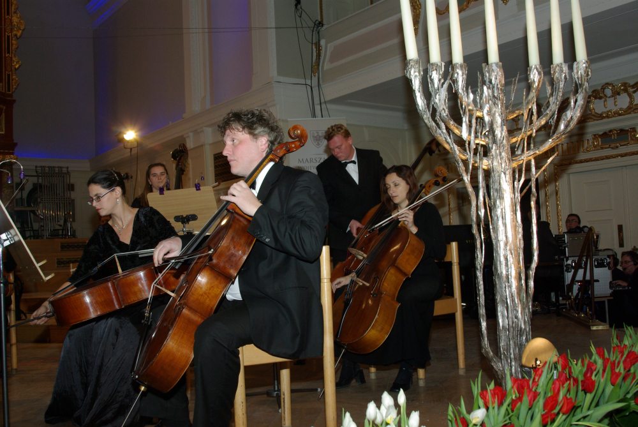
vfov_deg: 37.0
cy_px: 214
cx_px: 319
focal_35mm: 36
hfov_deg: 53.1
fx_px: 639
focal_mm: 24
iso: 400
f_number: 6.7
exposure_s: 1/45
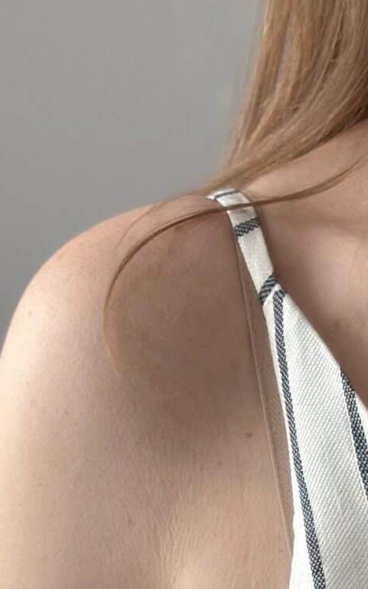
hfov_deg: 7.4
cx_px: 617
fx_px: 2774
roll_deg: -1.6
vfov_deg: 11.6
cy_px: 898
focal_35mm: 173
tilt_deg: -35.7
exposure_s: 1/94
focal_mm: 6.86
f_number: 1.78
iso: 125
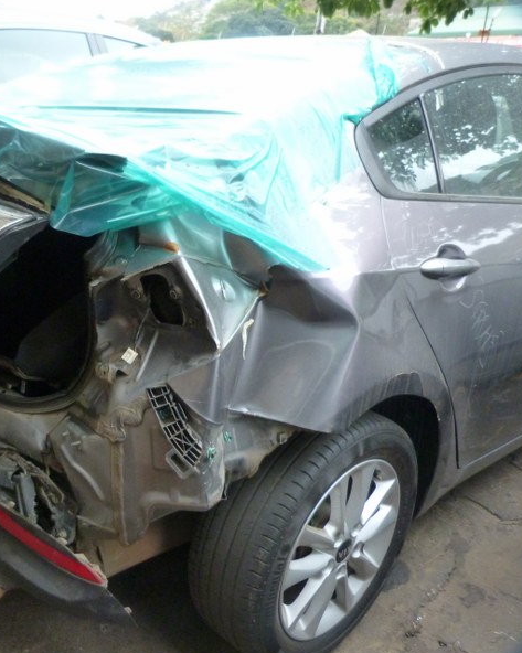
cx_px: 110
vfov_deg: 54.2
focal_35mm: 33
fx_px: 638
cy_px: 329
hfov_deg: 42.7
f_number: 2.8
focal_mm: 4.5
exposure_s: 1/25
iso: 400
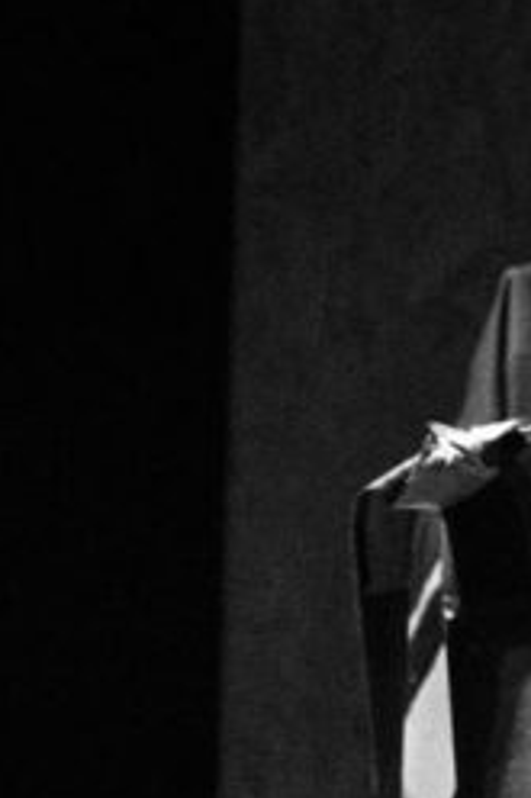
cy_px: 1454
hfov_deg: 7.5
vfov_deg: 10.6
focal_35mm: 182
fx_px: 4032
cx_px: -142
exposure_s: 1/60
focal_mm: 44
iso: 1600
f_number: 2.8
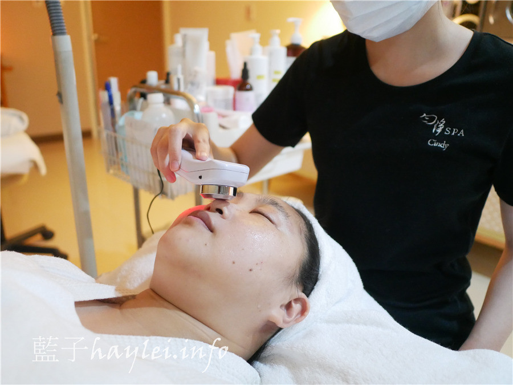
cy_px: 192
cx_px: 256
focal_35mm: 30
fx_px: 445
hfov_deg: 60.0
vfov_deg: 46.8
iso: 3200
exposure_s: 1/125
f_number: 1.7
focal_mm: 15
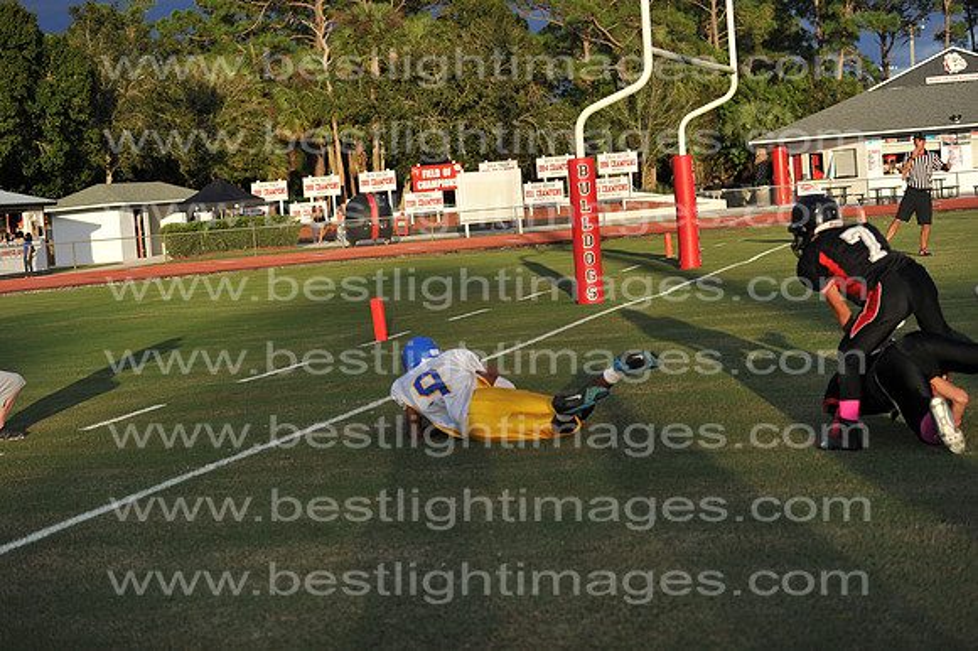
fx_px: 1901
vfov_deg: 19.4
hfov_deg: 28.9
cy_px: 326
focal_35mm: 70
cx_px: 489
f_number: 3.5
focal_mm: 70
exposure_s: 1/5000
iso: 800
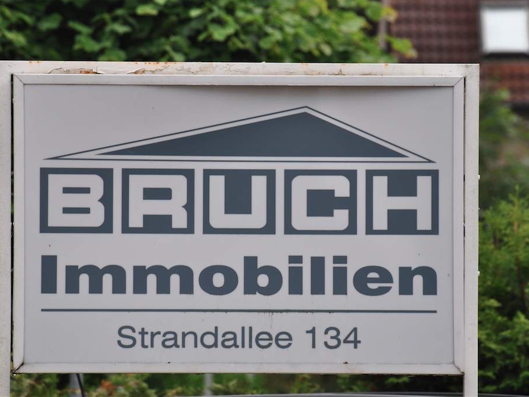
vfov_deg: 3.0
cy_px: 198
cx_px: 257
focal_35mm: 490
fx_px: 7487
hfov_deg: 4.0
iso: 200
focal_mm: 300
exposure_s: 1/320
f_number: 10
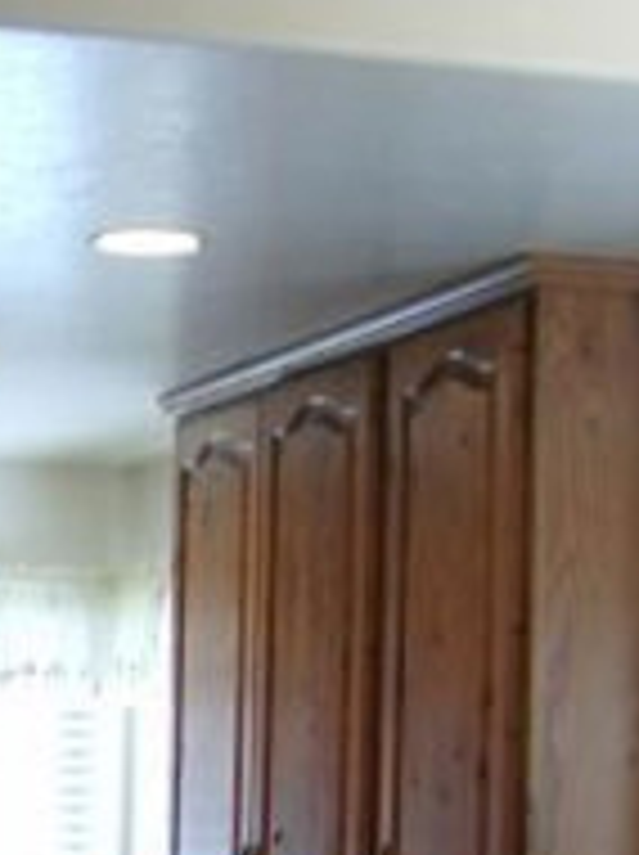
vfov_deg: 16.3
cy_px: 922
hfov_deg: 11.6
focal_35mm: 118
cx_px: -504
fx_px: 2911
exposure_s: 1/45
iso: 50
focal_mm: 5.8
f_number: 2.8
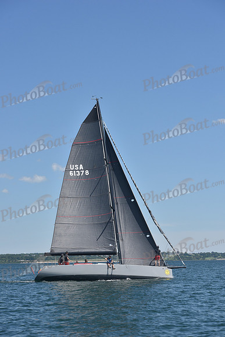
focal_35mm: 85
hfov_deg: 16.1
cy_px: 168
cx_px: 112
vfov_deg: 23.9
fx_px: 796
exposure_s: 1/800
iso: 320
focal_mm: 85
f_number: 6.3
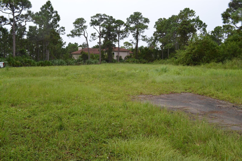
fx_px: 202
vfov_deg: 43.6
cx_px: 121
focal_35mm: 30
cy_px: 80
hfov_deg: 61.9
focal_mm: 20
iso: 100
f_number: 7.1
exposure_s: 1/200
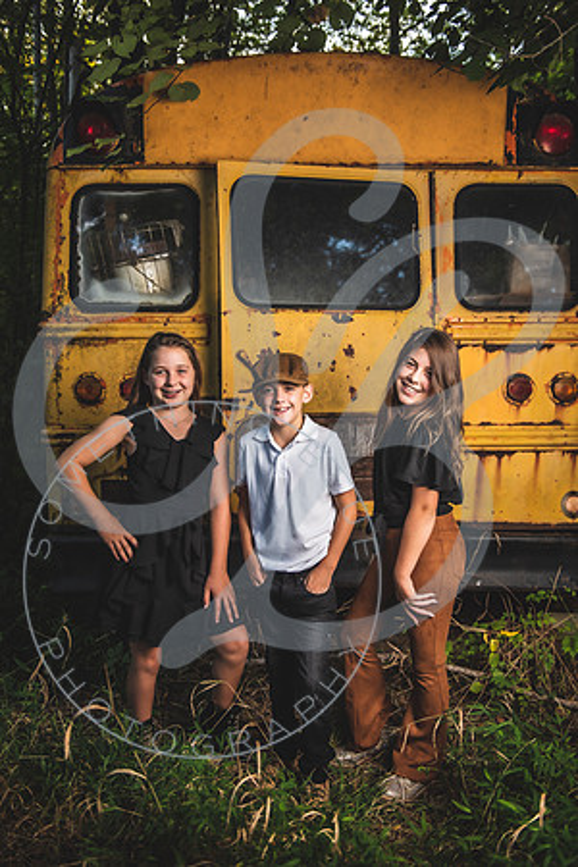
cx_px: 289
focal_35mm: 32
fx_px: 771
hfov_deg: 41.1
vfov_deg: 58.7
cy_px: 434
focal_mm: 32
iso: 100
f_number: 2.8
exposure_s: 1/160
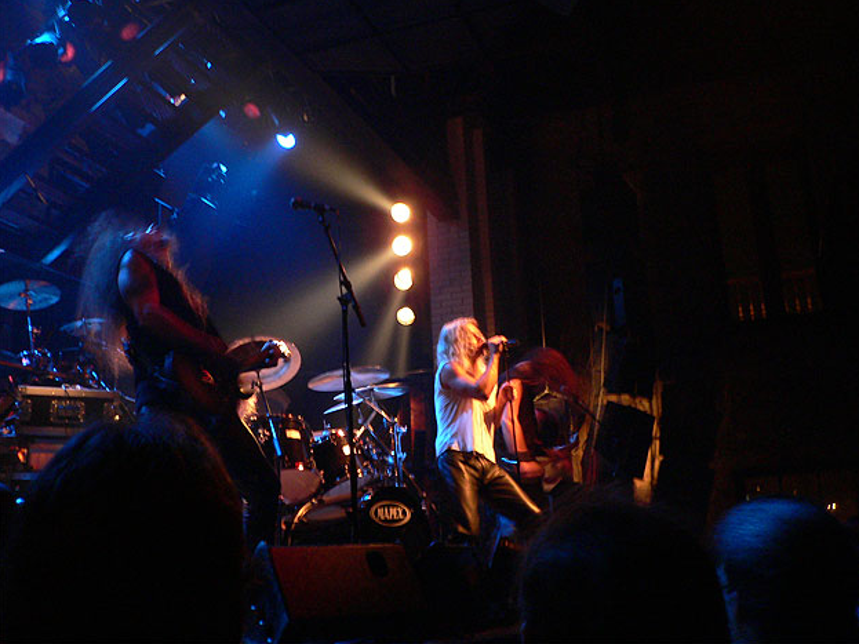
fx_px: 918
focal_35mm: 37
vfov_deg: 38.7
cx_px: 438
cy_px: 314
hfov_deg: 50.1
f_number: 2.8
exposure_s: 1/5
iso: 200
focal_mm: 6
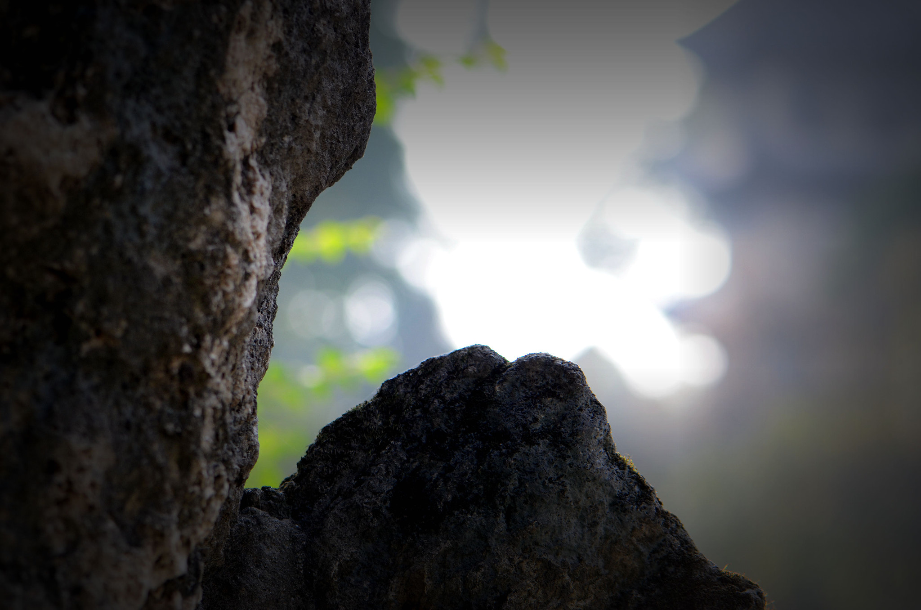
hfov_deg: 13.1
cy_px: 305
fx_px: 4021
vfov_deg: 8.7
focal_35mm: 158
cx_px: 460
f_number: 4.5
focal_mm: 105
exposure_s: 1/320
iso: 320
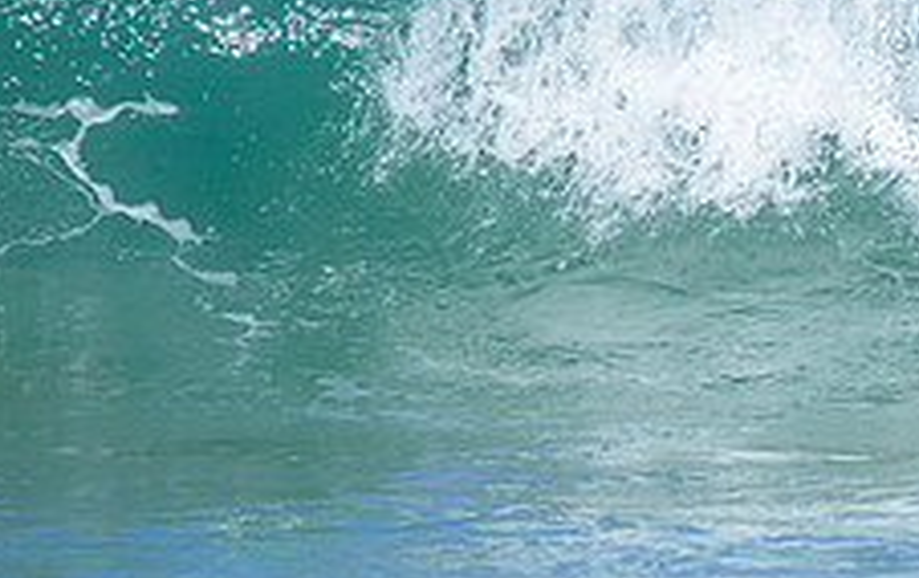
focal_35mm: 2089
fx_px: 52399
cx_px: 1151
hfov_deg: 1.0
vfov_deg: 0.6
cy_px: -51
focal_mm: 800
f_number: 6.3
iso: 400
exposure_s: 1/2500
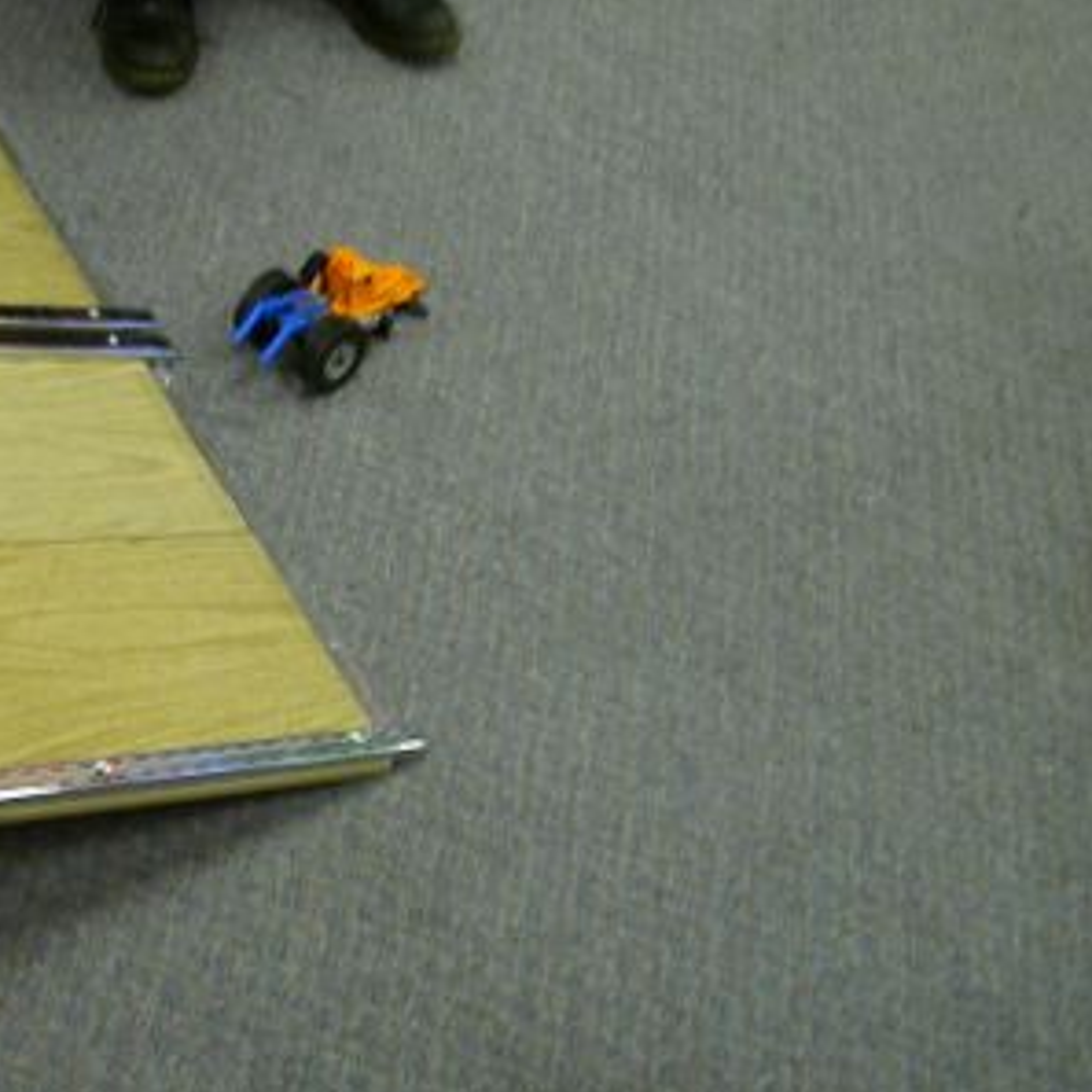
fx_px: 1963
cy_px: 627
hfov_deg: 30.5
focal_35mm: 55
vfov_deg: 31.0
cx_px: 261
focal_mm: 5.6
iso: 100
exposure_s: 1/7.2
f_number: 2.7
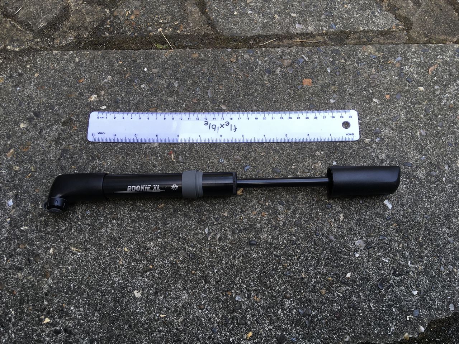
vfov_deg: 48.2
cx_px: 230
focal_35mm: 29
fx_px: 385
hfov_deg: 61.7
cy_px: 172
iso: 25
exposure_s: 1/107
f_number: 2.2
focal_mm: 4.15
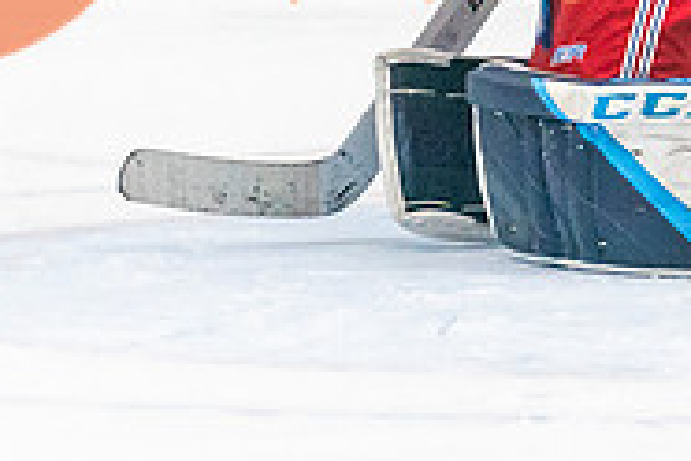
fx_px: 12687
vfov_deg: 2.1
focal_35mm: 661
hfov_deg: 3.1
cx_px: 756
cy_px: 61
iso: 3200
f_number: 2.8
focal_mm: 109
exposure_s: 1/1000
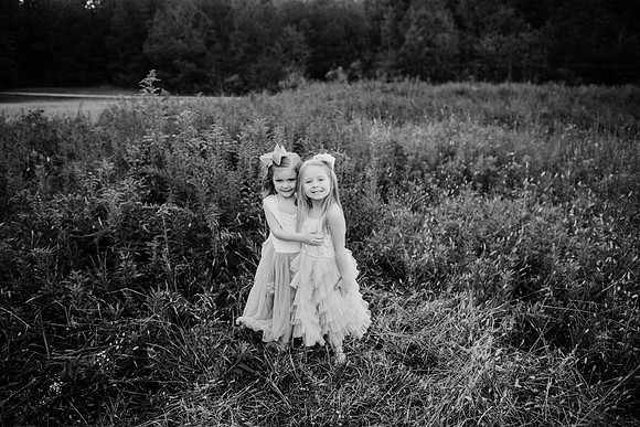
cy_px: 214
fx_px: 427
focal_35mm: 24
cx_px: 320
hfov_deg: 73.7
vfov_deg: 53.2
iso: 250
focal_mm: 24
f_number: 2.5
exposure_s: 1/400
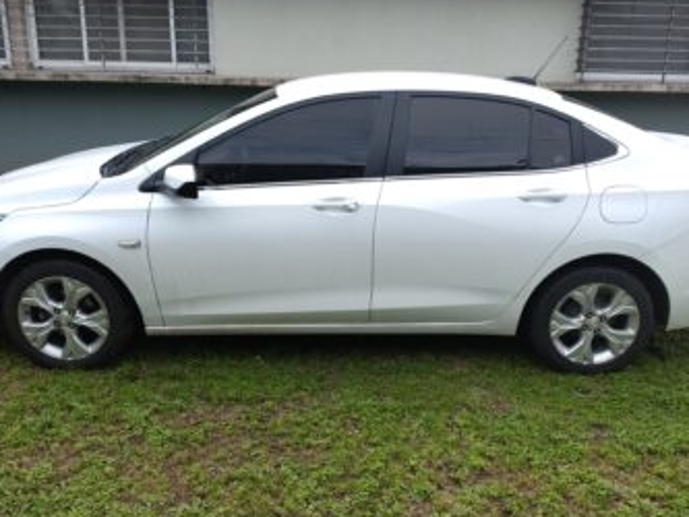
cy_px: 250
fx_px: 597
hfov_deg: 59.9
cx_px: 350
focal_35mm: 30
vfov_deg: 46.8
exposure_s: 1/640
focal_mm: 4.71
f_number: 1.7
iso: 144
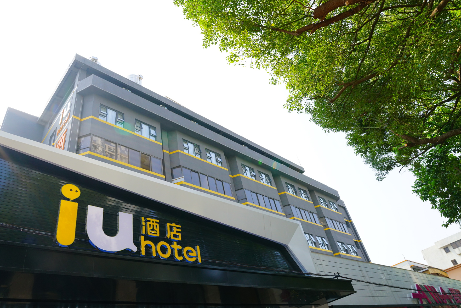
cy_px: 154
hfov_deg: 73.7
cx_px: 230
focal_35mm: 24
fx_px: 307
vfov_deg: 53.2
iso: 800
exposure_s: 1/640
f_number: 8
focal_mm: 24
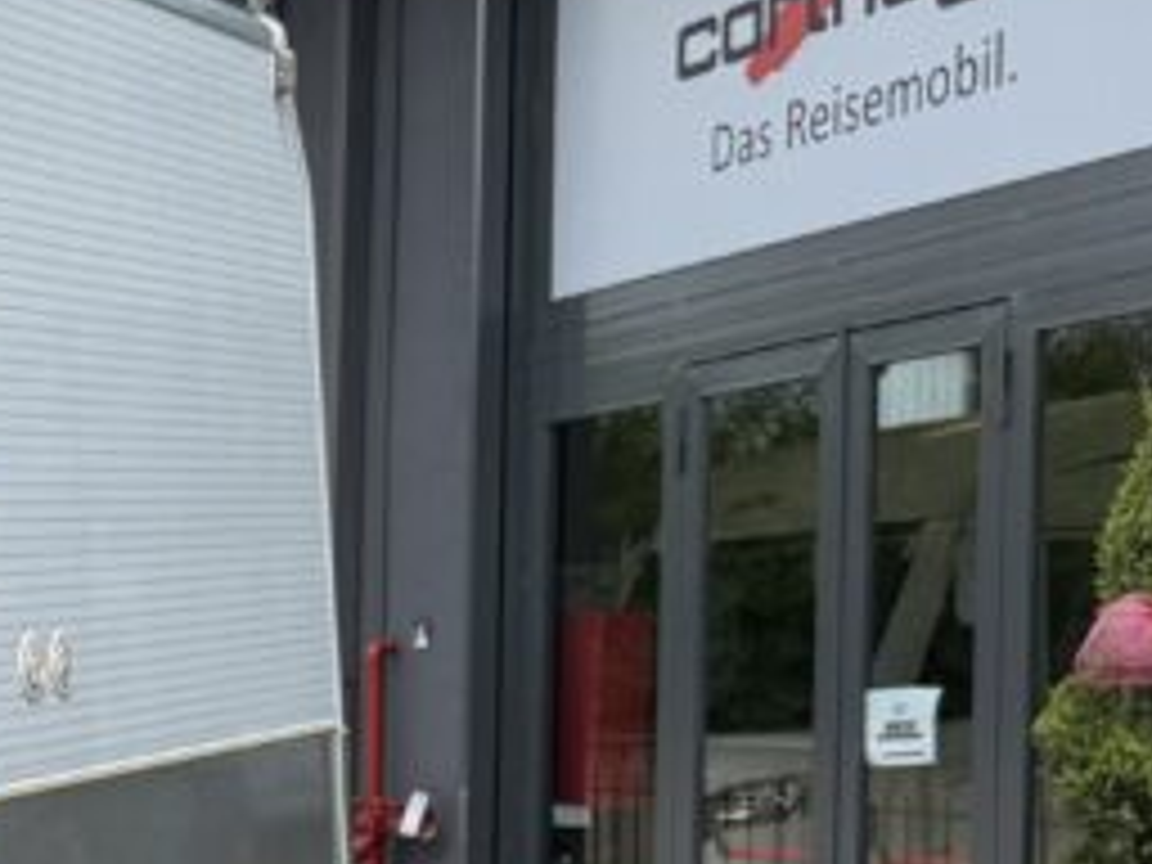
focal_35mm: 96
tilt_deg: -1.8
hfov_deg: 18.5
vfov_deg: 15.1
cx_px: -495
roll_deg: -0.9
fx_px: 3195
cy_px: 868
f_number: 1.78
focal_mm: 6.76
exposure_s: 1/4975
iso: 80
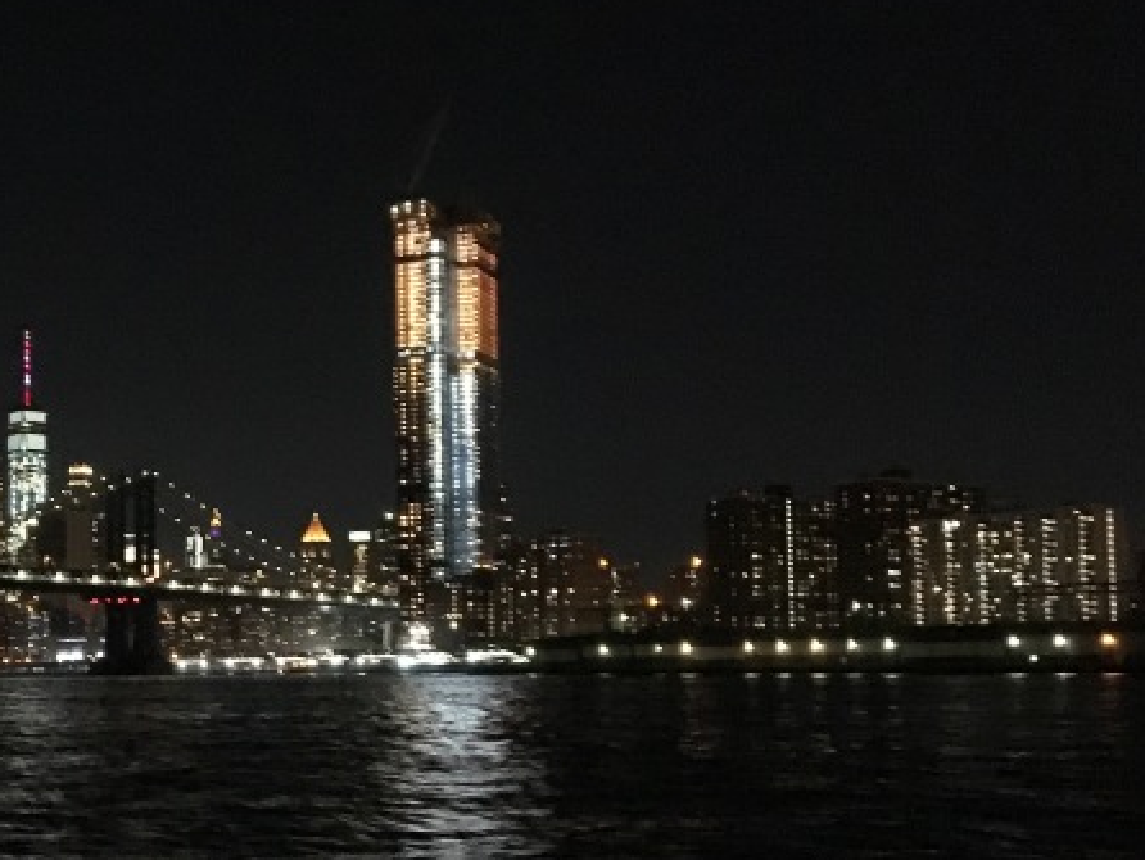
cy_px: 572
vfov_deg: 27.9
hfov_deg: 35.3
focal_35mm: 52
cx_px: 190
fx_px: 1721
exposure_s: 1/15
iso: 1250
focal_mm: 4.15
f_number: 2.2
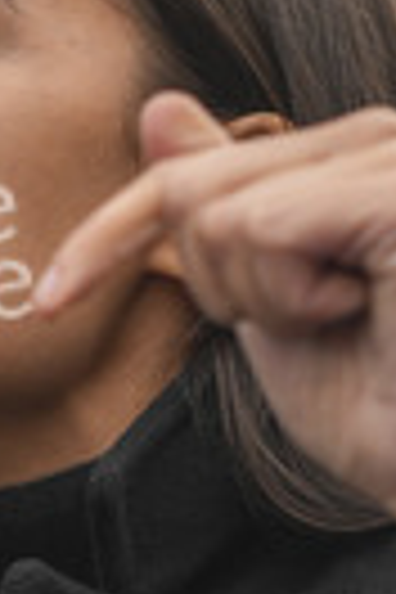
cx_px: -65
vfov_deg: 6.8
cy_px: 518
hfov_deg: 4.5
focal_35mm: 303
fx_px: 4999
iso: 320
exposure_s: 1/1000
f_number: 5.6
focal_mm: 100
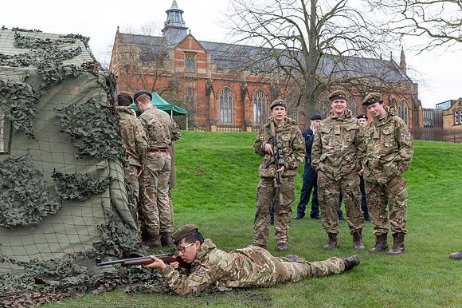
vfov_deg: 30.2
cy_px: 172
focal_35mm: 44
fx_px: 570
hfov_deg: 44.1
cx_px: 246
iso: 400
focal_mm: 38
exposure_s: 1/250
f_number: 7.1
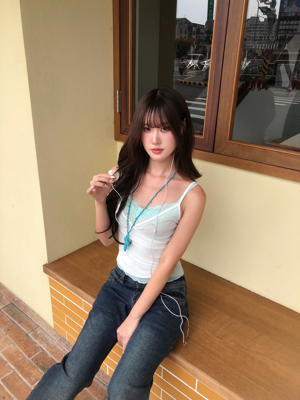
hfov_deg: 49.7
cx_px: 150
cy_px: 200
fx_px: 324
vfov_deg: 63.4
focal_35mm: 28
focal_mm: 3.99
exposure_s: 1/534
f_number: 1.8
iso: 20
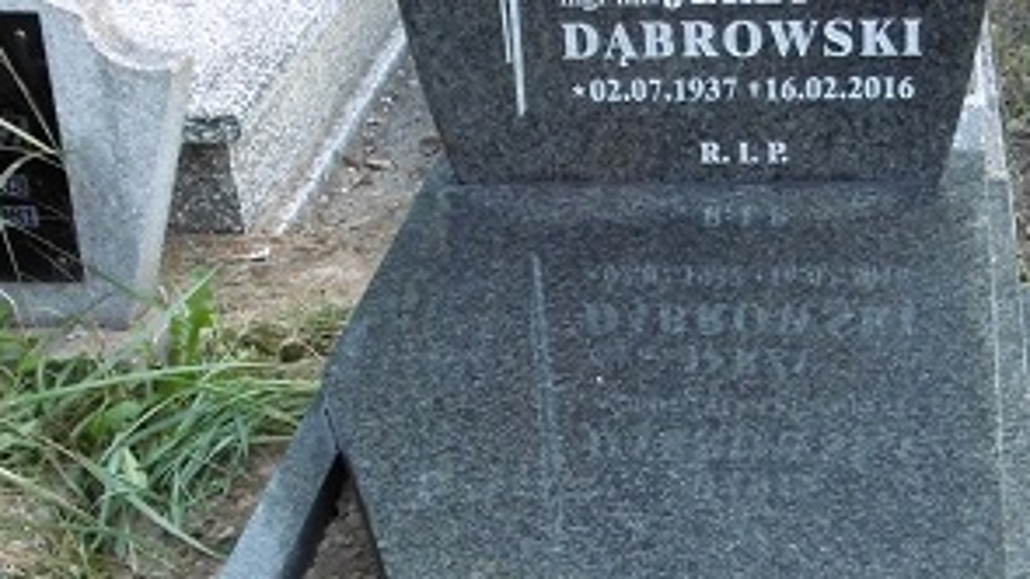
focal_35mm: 71
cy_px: 600
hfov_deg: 29.5
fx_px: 1939
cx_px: 691
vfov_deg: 16.6
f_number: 3.1
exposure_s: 1/60
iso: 100
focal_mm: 4.3
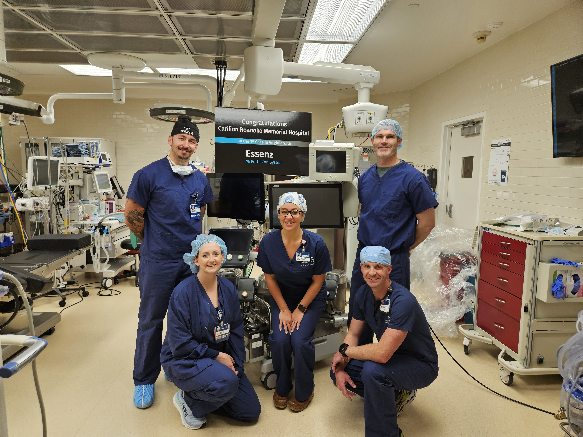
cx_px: 292
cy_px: 218
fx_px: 387
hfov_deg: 73.9
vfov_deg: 58.9
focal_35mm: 23
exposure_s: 1/120
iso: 50
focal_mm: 5.4
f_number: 1.8
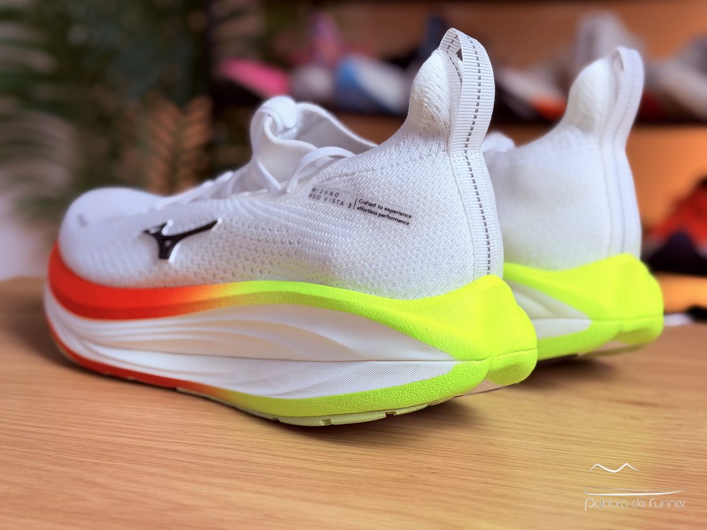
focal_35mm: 48
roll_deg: -2.5
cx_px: 354
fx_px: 980
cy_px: 265
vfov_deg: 30.3
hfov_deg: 39.7
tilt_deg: -8.5
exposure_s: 1/100
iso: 80
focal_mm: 6.76
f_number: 1.78
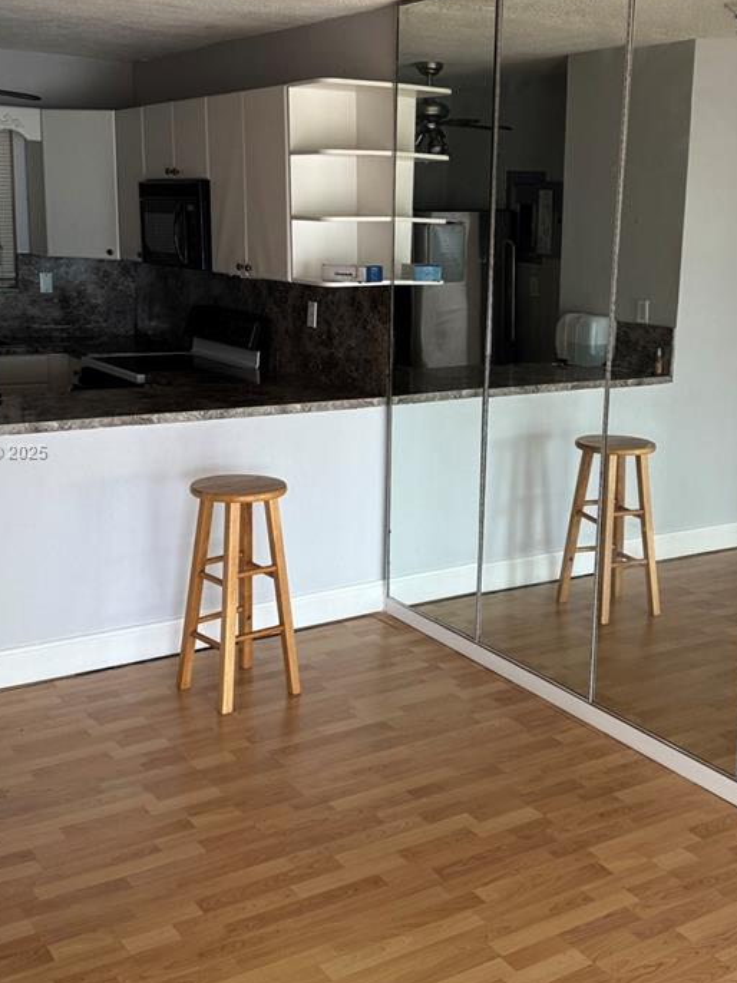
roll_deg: -1.6
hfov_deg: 34.3
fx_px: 1193
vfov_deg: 44.8
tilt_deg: -10.1
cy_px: 453
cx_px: 429
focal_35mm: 42
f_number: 1.78
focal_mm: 6.76
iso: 200
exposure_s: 1/121
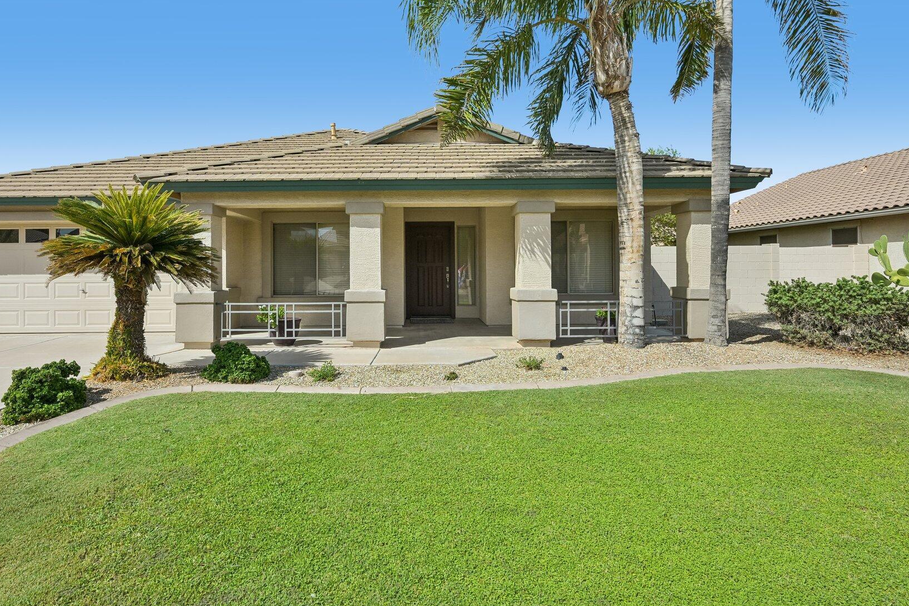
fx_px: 505
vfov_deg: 61.9
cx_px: 418
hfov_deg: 83.8
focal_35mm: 20
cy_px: 279
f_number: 8
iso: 250
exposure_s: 1/1000
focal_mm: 16.5
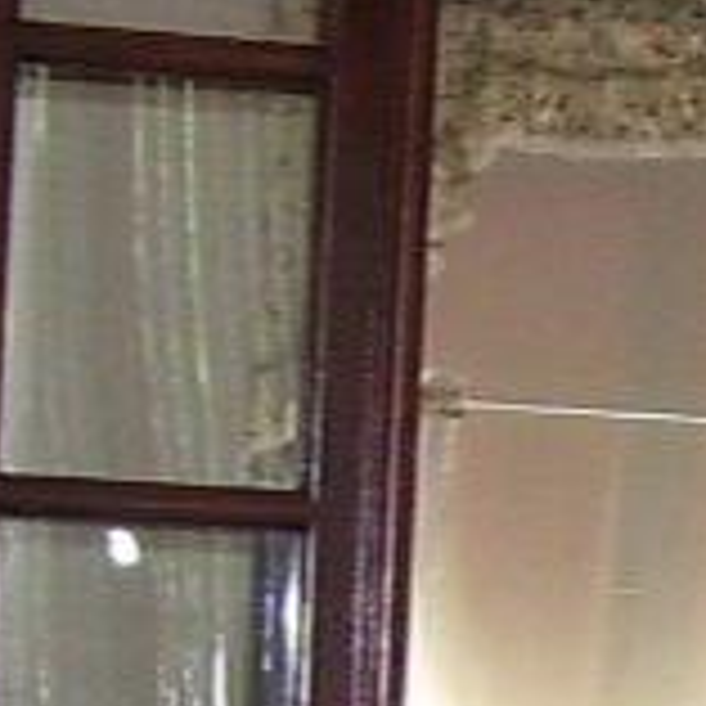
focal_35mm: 275
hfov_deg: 6.2
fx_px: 6345
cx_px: 1381
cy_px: 940
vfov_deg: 6.3
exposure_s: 1/60
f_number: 2.7
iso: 125
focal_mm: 5.6
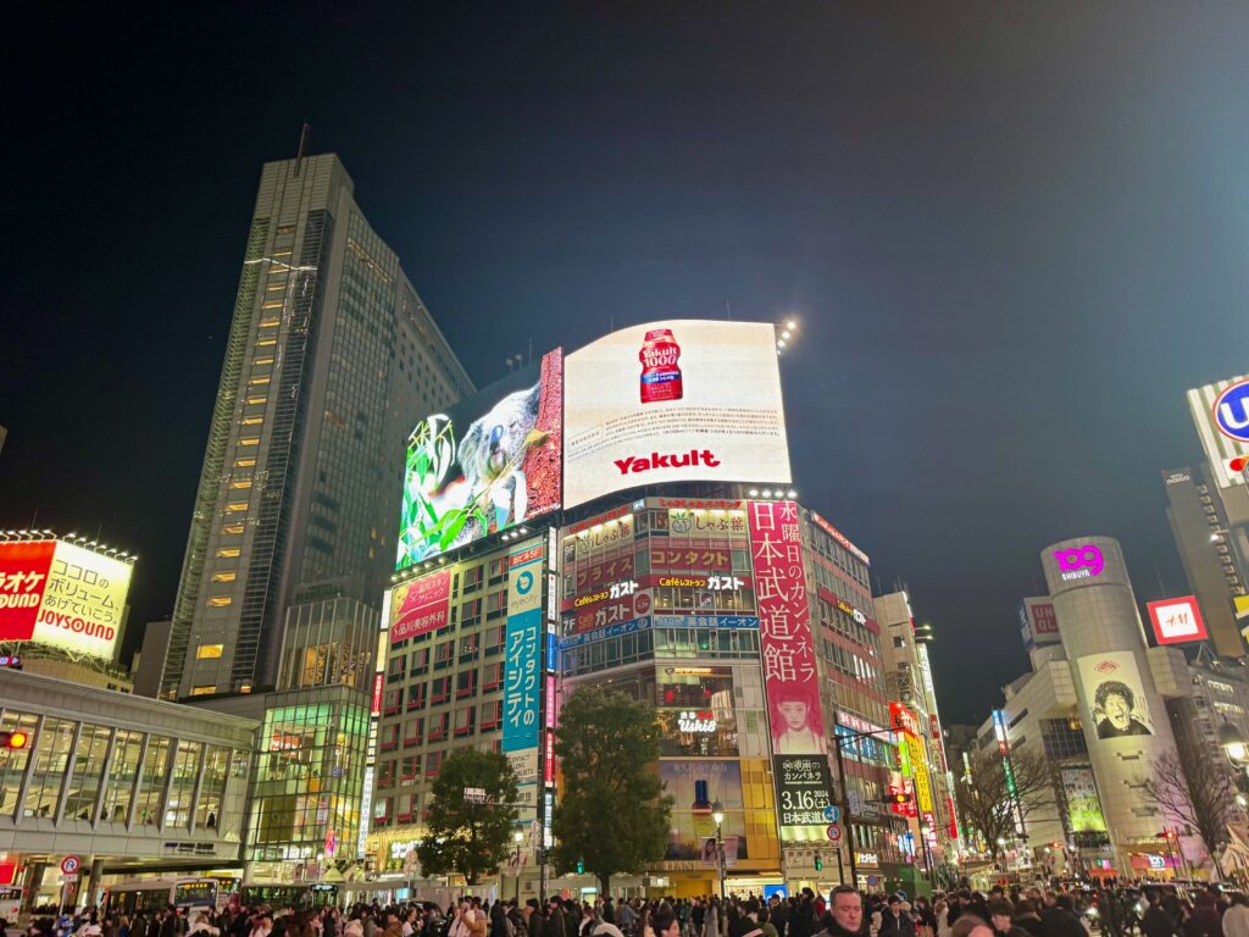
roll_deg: +2.3
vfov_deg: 56.8
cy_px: 468
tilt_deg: +23.2
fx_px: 866
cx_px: 624
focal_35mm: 24
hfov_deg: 71.6
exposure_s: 1/61
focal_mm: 6.86
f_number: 1.78
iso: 200
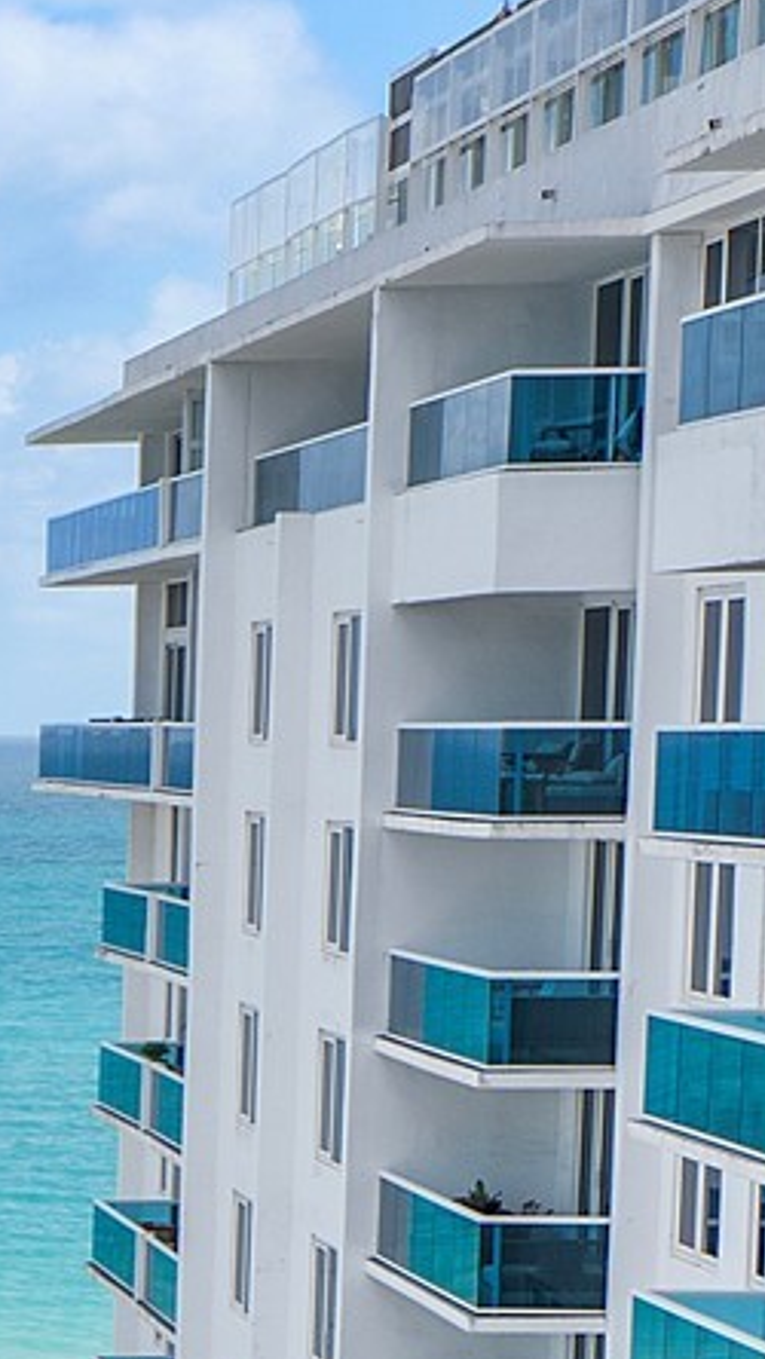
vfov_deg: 17.7
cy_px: 1128
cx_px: -1502
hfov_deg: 8.5
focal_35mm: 120
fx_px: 4324
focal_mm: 20
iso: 320
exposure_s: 1/1250
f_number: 8
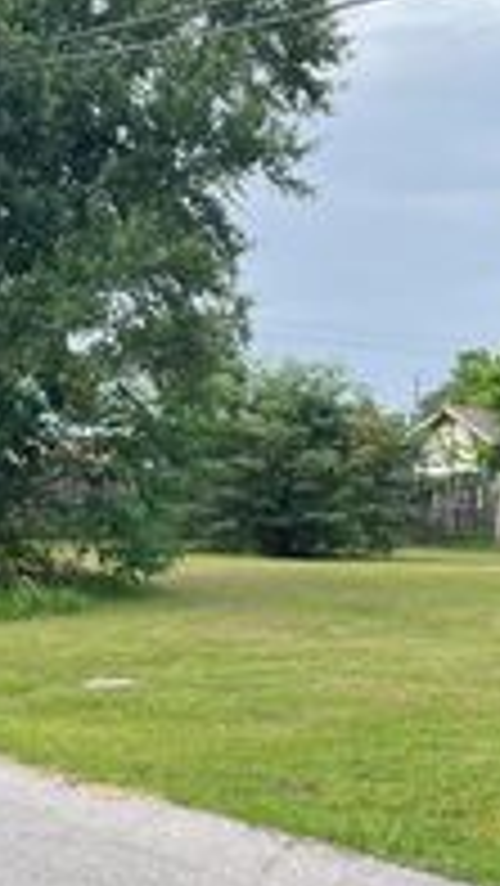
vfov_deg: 29.3
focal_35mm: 72
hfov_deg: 15.5
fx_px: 1695
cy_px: 528
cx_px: 739
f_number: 1.6
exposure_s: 1/400
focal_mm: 5.1
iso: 50
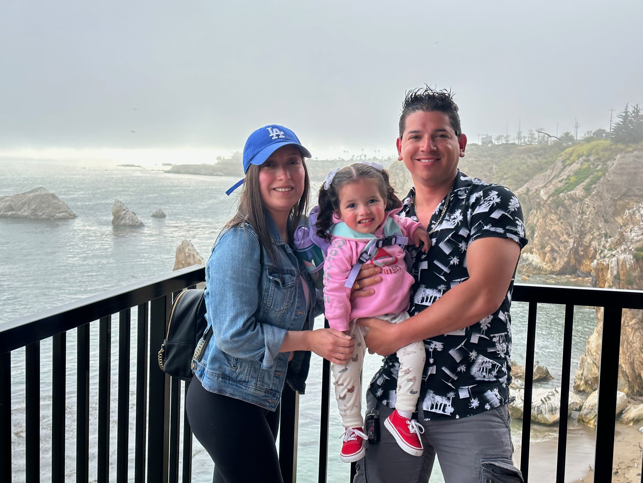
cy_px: 242
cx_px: 322
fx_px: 892
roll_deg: -1.6
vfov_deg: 30.3
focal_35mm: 48
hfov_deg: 39.7
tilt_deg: -6.0
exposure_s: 1/627
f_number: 1.78
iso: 64
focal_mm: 6.86
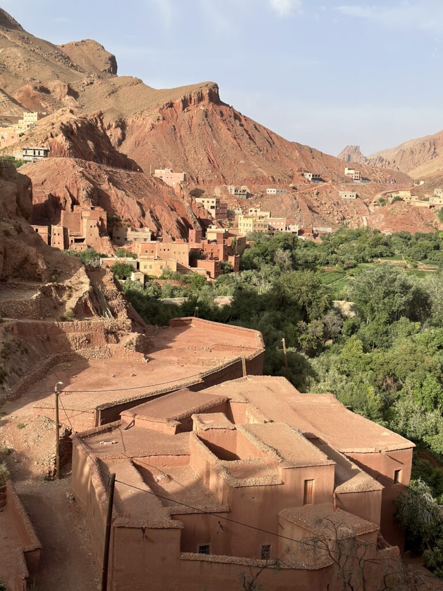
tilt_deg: -7.3
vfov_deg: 39.7
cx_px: 222
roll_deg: -2.7
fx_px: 819
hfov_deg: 30.3
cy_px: 296
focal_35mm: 48
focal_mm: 6.86
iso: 80
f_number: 1.78
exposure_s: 1/4016
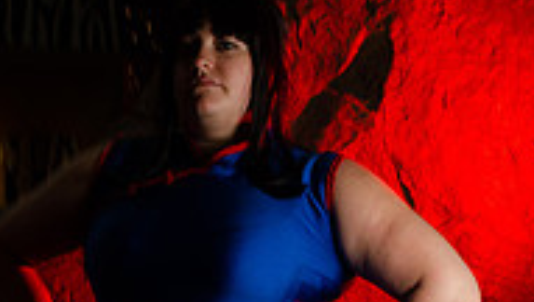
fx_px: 1829
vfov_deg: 9.1
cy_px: 526
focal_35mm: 129
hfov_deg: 16.6
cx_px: 204
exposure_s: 1/15
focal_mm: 35
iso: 200
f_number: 22
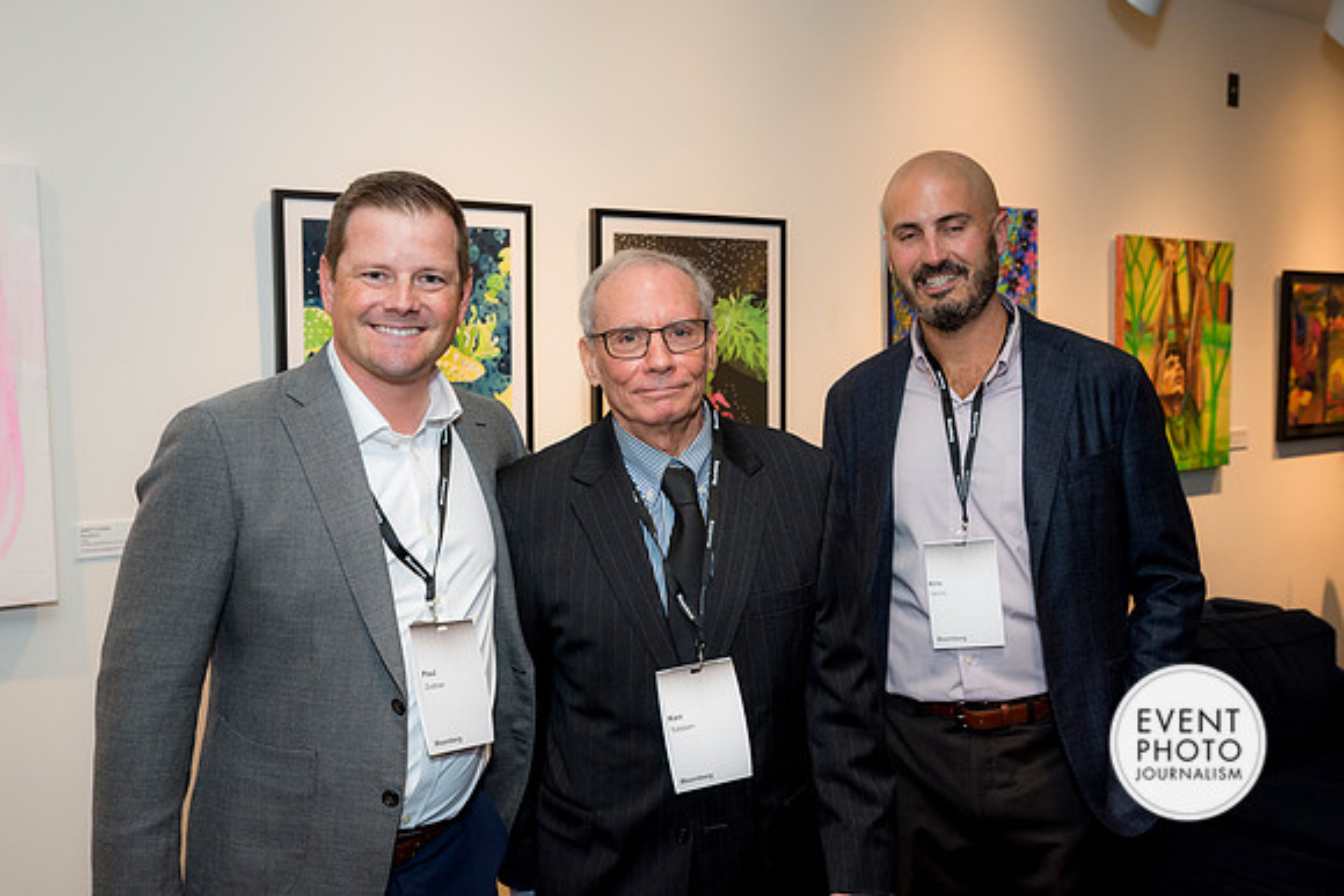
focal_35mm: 36
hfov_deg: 53.7
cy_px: 447
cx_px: 673
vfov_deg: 37.3
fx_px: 1329
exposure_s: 1/125
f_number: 5
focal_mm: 35
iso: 800
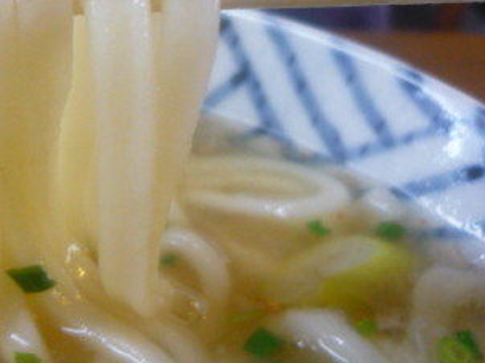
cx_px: 39
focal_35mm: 70
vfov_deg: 20.9
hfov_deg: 26.7
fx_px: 980
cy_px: 124
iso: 320
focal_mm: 5.5
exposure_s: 1/30
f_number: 2.8
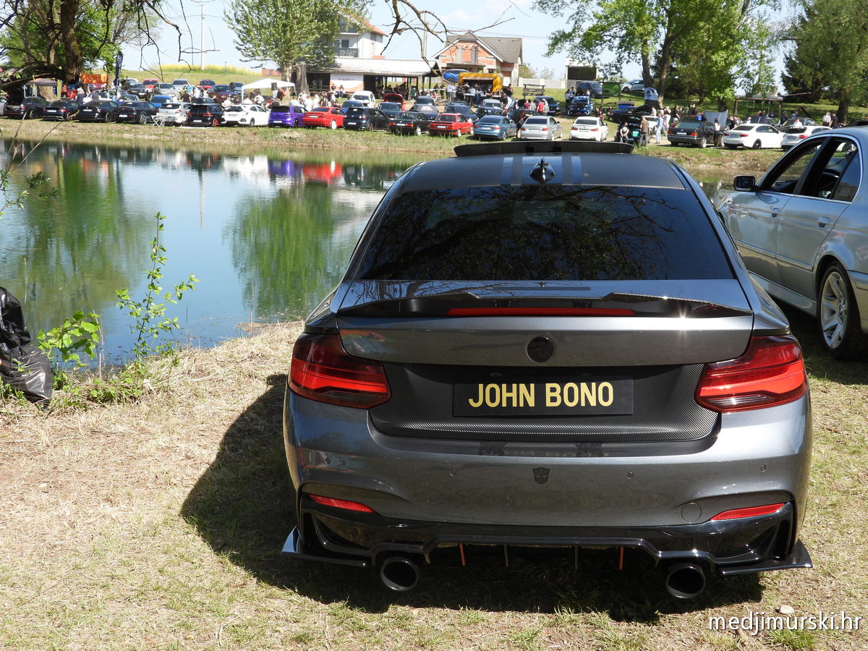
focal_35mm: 44
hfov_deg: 42.9
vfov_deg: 32.9
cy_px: 326
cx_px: 434
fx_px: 1103
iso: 100
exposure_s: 1/640
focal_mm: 7.9
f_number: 3.2
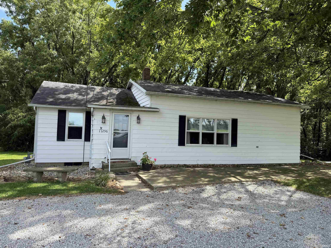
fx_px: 229
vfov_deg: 56.8
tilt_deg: +2.7
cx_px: 166
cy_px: 124
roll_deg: -1.9
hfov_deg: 71.6
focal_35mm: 24
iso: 80
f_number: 1.78
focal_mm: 6.76
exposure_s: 1/1075
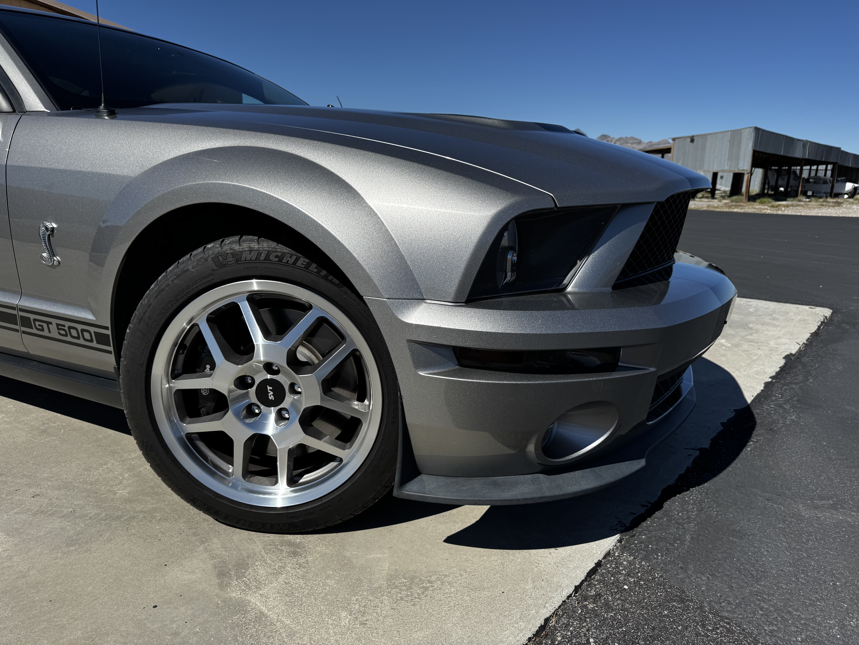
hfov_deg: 71.6
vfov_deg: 56.8
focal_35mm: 24
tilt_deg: -14.3
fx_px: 596
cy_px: 322
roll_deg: -1.7
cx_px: 430
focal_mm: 6.76
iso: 80
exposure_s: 1/6410
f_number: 1.78
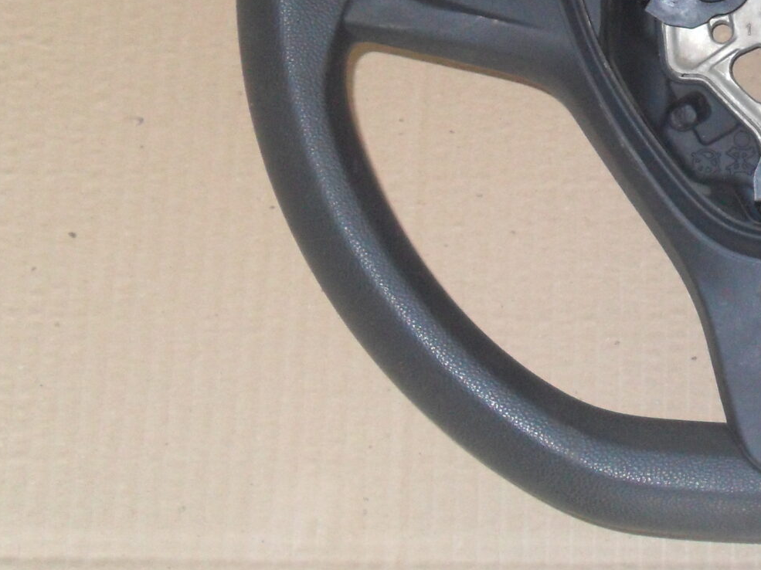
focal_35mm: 91
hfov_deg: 20.7
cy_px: 46
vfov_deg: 16.0
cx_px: 808
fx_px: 2000
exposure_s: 1/45
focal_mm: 6.3
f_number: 3
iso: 200
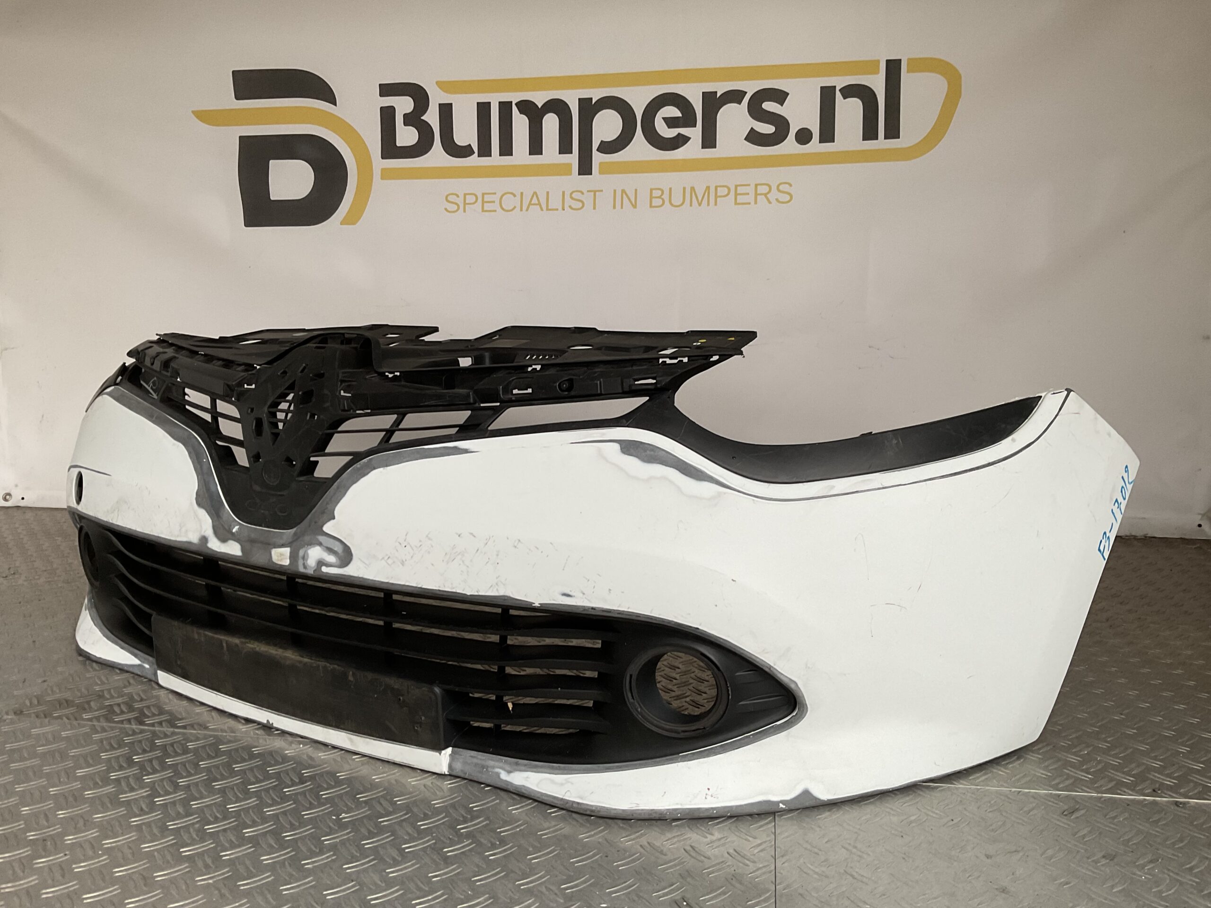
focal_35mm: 29
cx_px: 606
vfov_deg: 48.2
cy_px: 454
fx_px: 1015
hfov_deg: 61.7
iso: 50
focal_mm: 3
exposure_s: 1/100
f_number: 1.8
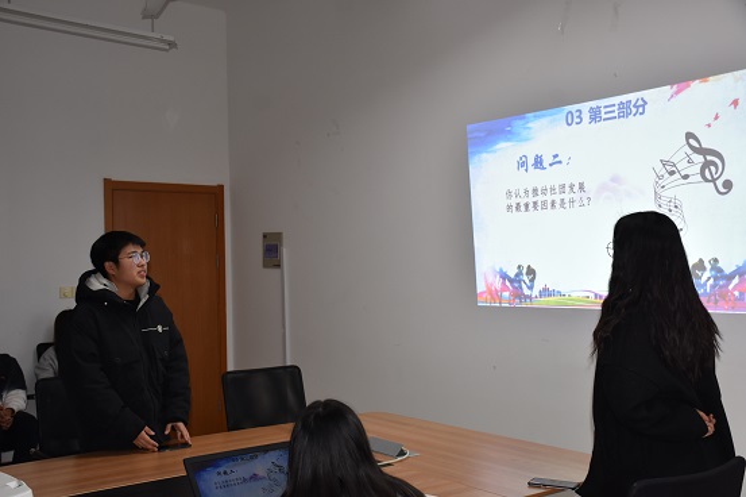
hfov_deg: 49.6
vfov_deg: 34.2
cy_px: 248
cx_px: 373
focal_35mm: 39
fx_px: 808
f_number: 3.8
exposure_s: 1/80
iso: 400
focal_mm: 26
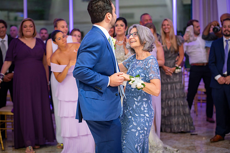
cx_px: 115
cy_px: 77
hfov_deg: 22.6
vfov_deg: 15.2
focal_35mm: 90
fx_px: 575
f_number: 2.8
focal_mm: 82
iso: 800
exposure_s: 1/125
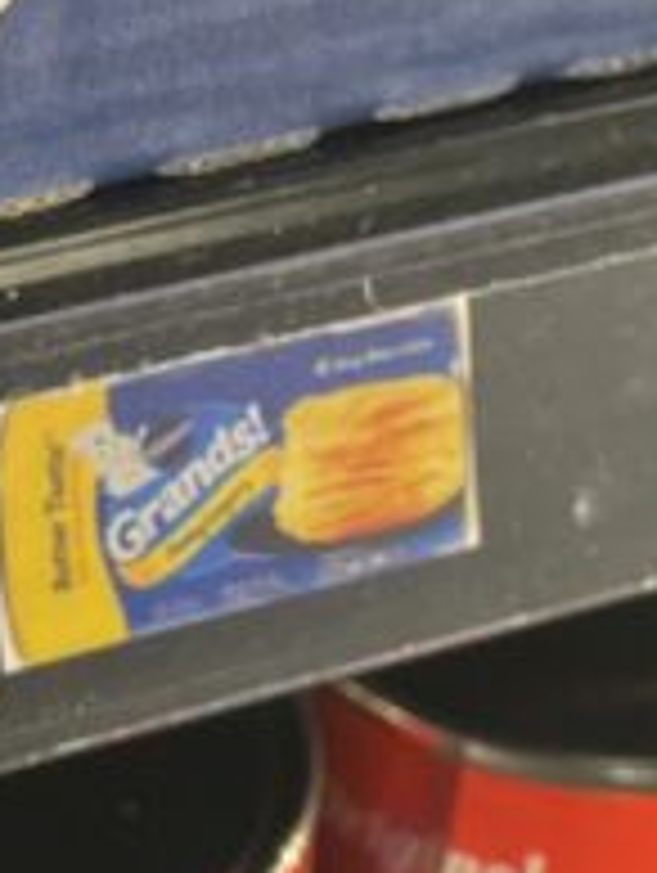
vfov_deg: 14.1
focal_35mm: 137
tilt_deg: -27.8
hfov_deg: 10.6
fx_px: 3459
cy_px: -90
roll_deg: -1.9
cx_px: -230
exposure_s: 1/120
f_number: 1.6
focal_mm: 4.2
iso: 100
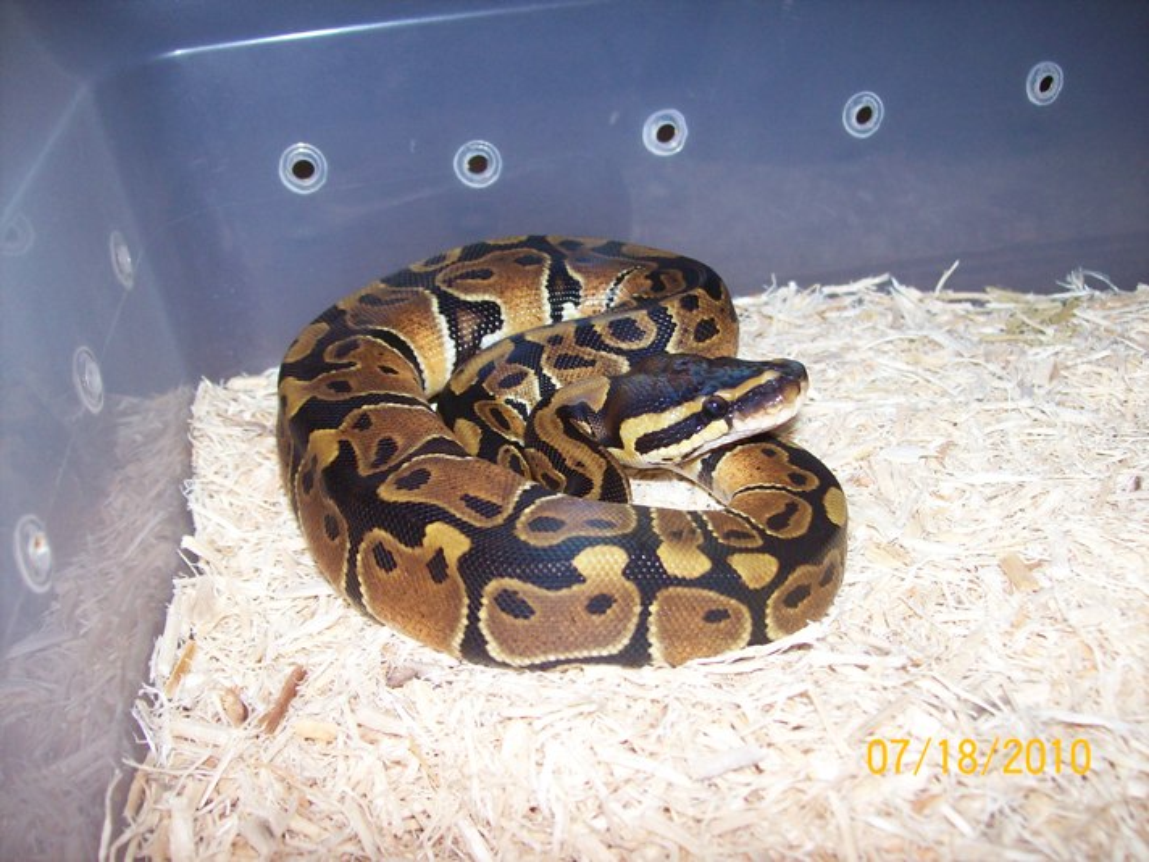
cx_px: 574
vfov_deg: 39.7
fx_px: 1195
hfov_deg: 51.4
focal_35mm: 36
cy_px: 431
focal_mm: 6
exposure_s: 1/64
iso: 80
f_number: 2.7
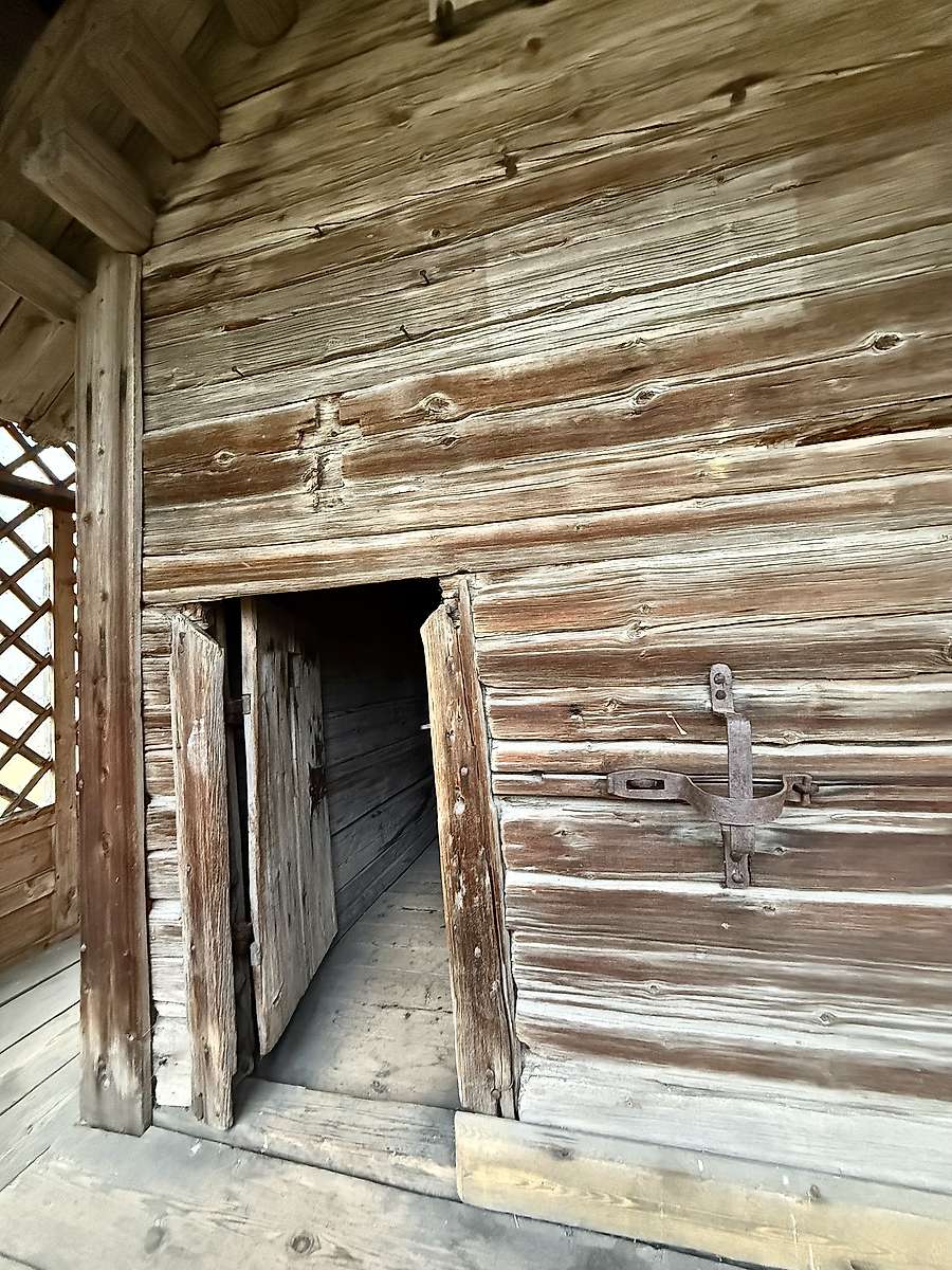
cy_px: 635
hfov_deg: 85.7
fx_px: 513
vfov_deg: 102.1
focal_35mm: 14
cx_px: 476
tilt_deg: +2.8
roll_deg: +3.4
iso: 1250
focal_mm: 2.22
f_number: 2.2
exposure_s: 1/60
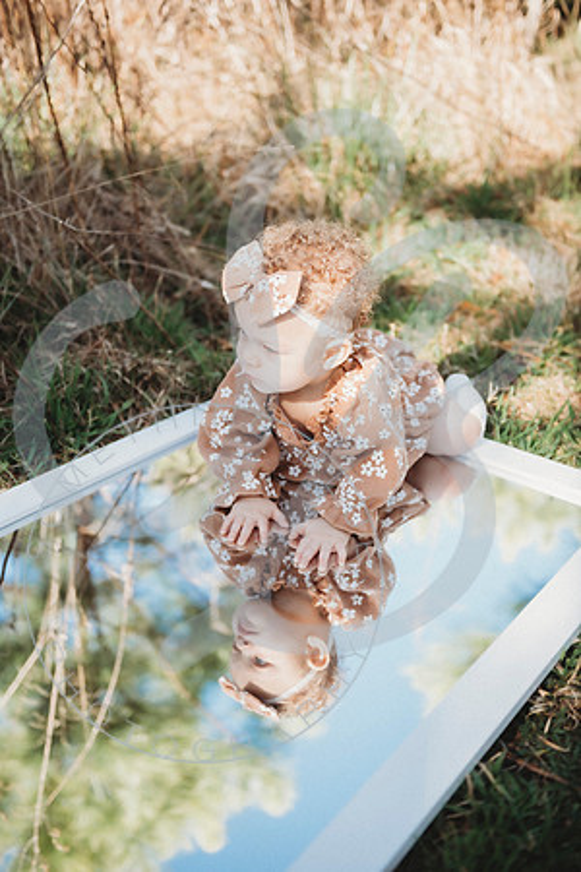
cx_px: 290
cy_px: 436
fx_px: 920
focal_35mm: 38
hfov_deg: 35.1
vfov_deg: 50.7
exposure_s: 1/400
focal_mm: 38
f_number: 2.8
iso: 200
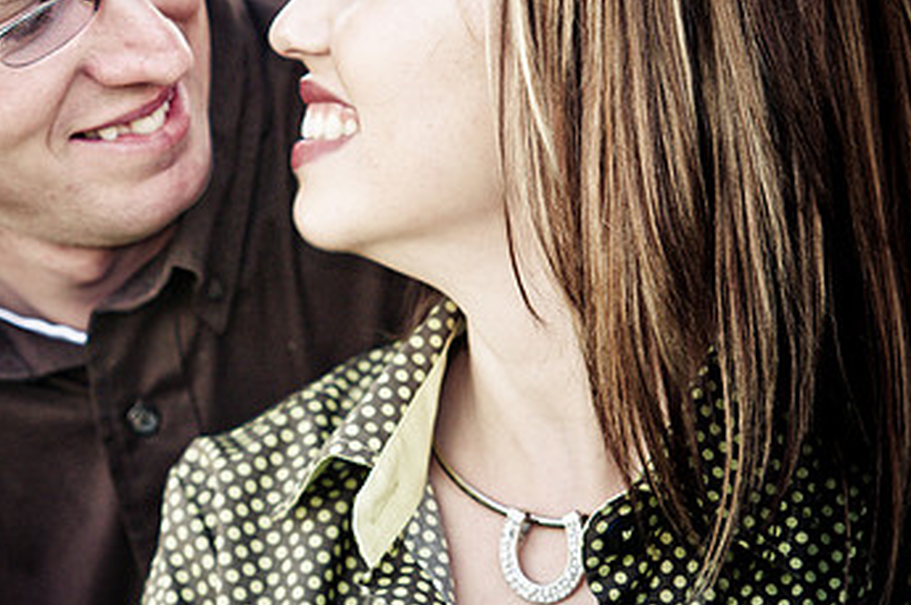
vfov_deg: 3.6
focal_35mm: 378
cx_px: 214
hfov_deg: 5.5
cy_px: 168
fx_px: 9552
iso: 160
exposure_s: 1/250
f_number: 2.8
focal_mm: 150
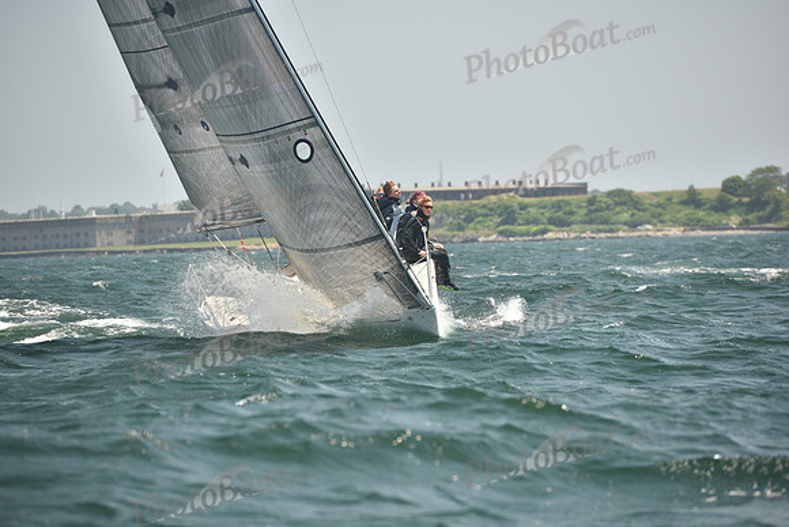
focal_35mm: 200
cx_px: 394
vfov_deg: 6.9
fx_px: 4384
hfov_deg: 10.3
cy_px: 264
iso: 250
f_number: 5
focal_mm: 200
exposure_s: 1/640
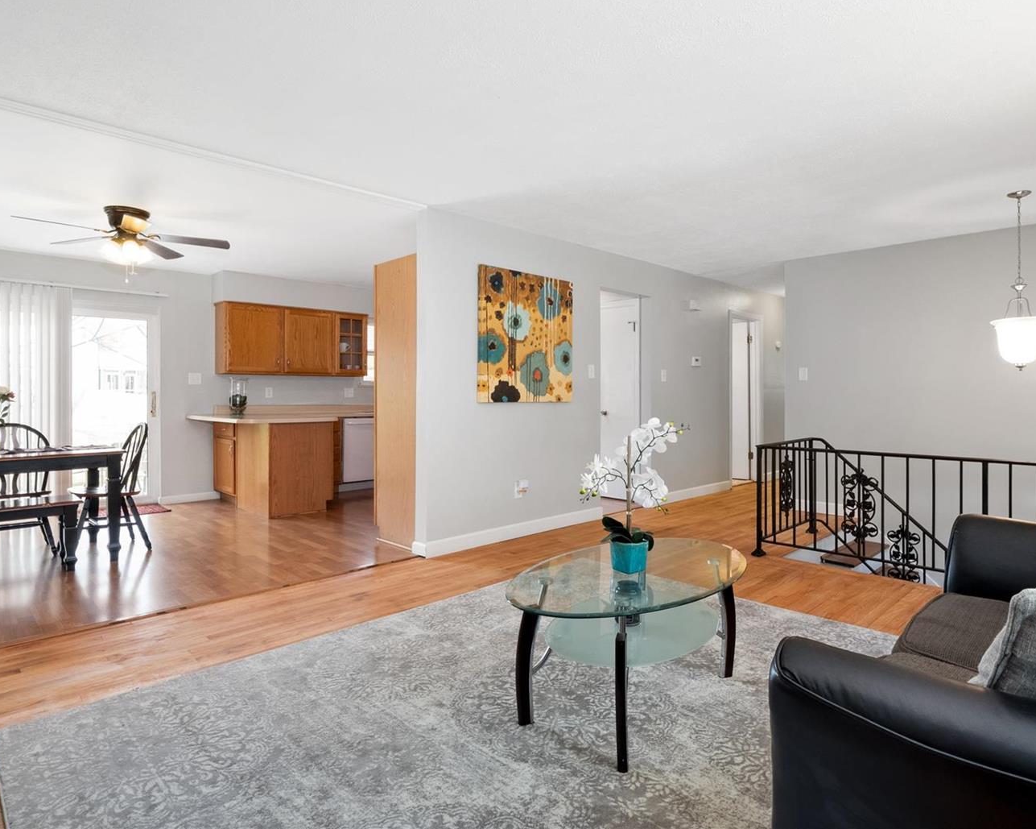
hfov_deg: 77.6
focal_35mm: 21
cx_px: 519
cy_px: 400
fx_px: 644
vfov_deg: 65.5
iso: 500
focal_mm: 9
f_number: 10
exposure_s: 1/2.5
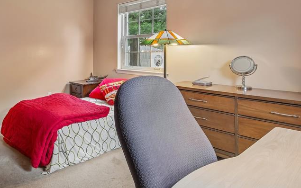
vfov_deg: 51.4
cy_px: 54
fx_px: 189
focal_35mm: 23
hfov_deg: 74.4
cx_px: 97
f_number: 8
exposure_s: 1/13
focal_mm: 14
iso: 400
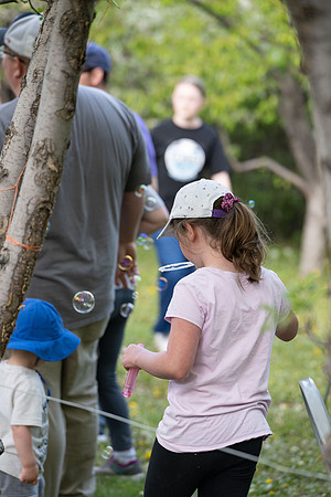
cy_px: 248
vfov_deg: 14.7
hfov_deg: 9.8
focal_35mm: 140
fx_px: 1931
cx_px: 166
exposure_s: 1/1250
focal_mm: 140
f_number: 4
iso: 1800
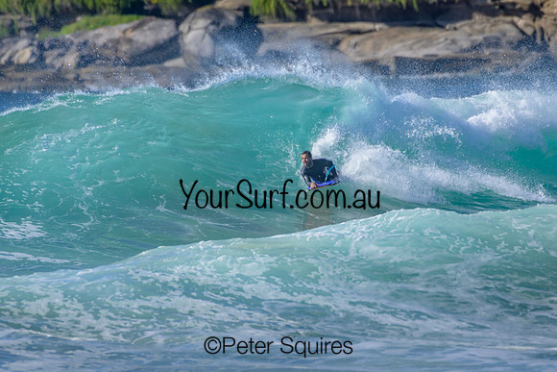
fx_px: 15475
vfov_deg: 1.4
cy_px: 186
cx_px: 278
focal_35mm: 1000
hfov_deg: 2.1
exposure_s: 1/2000
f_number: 11
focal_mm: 1000
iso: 1100
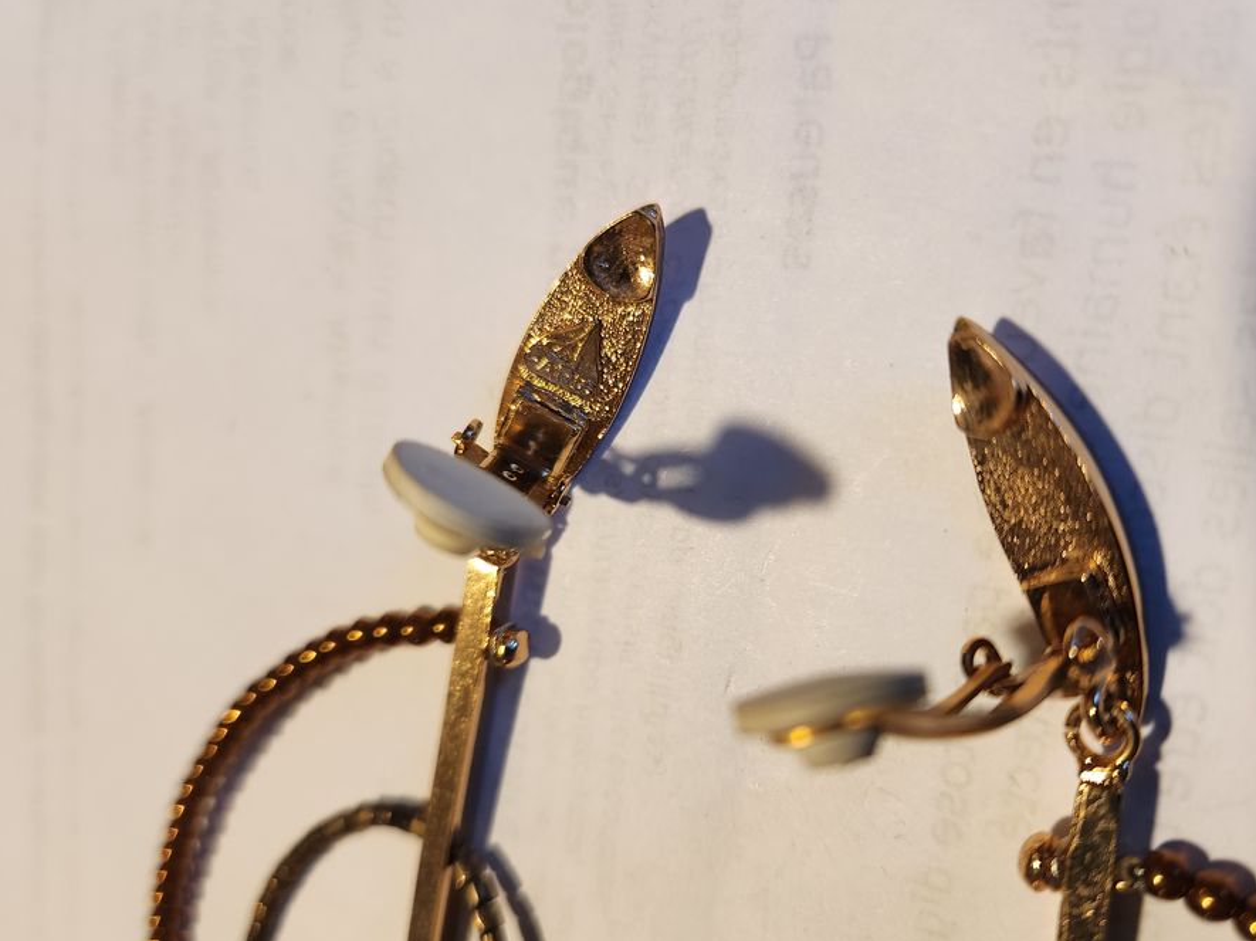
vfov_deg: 53.0
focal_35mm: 26
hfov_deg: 67.2
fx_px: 943
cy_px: 504
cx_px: 684
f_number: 1.8
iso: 320
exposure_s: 1/100
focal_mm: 5.4
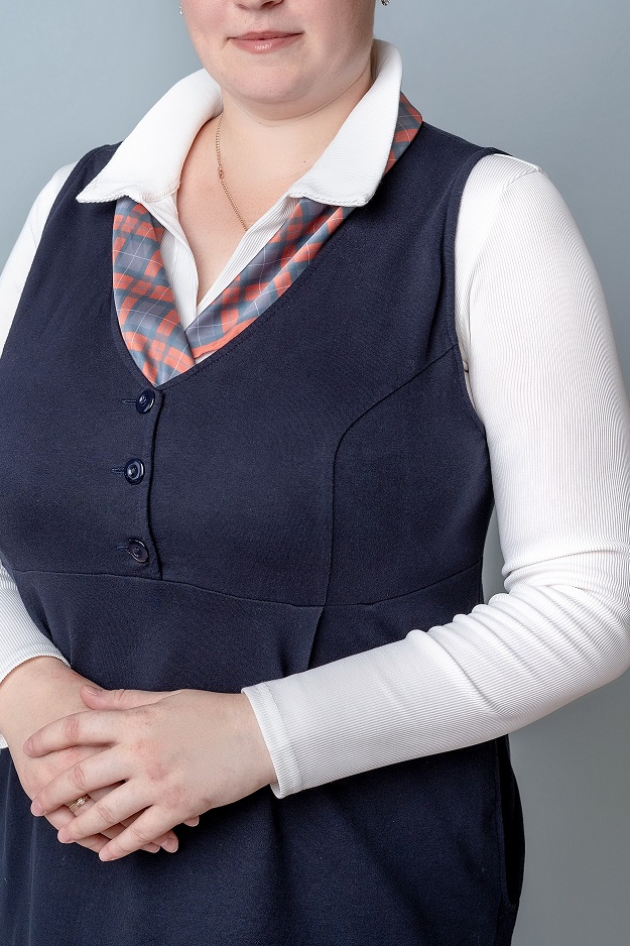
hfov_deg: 17.0
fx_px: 2101
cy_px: 355
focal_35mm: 80
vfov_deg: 25.3
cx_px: 272
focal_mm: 50
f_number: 5.6
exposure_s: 1/160
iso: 100
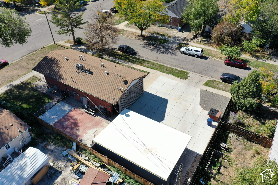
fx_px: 216
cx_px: 139
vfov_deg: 46.4
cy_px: 92
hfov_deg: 65.5
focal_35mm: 28
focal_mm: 10.26
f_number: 3.5
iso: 200
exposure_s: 1/60
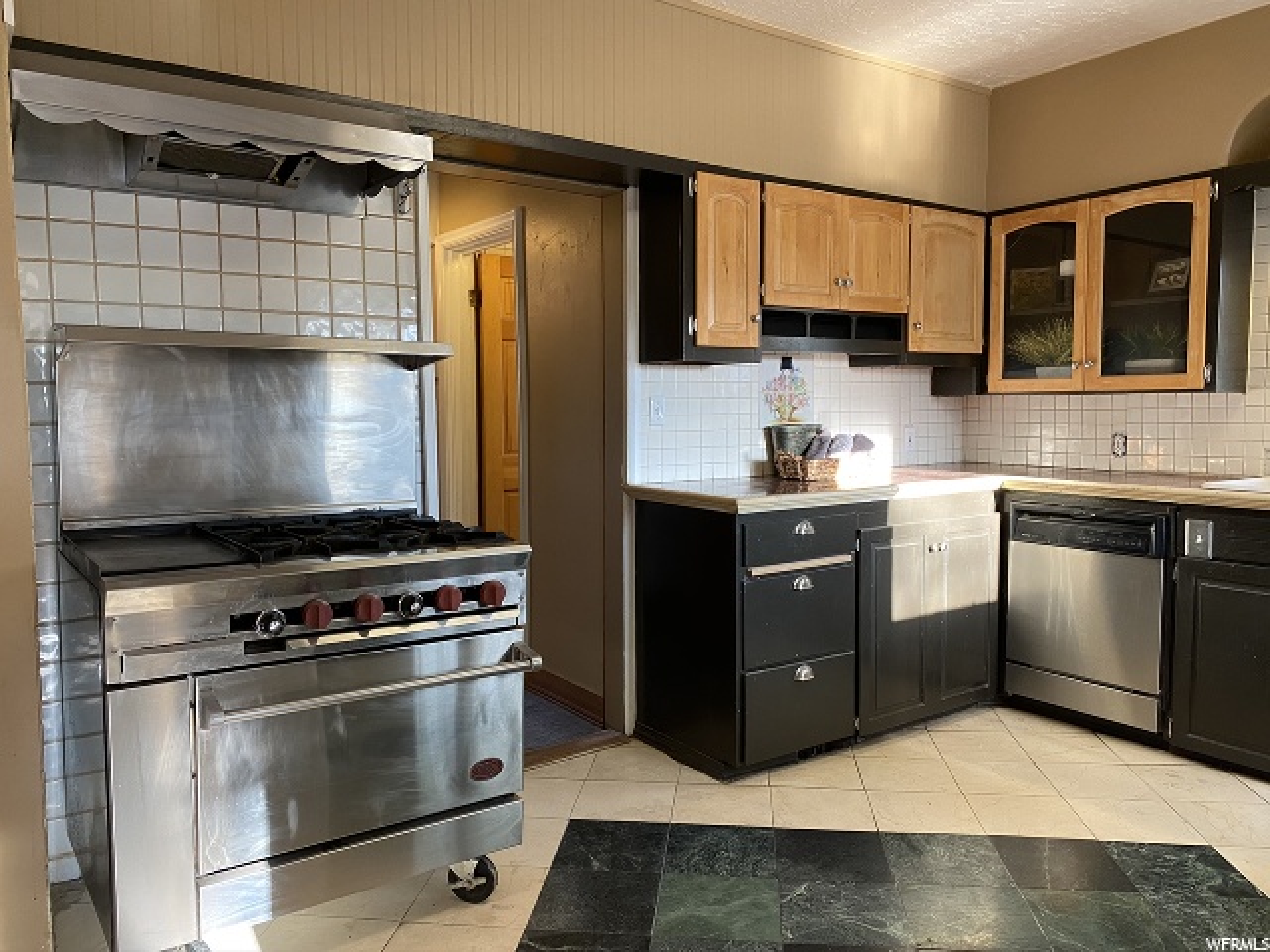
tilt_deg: -4.7
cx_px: 635
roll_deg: -0.7
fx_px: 954
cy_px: 476
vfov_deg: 53.1
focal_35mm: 26
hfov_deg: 67.3
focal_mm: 4.25
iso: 125
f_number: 1.8
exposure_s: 1/60
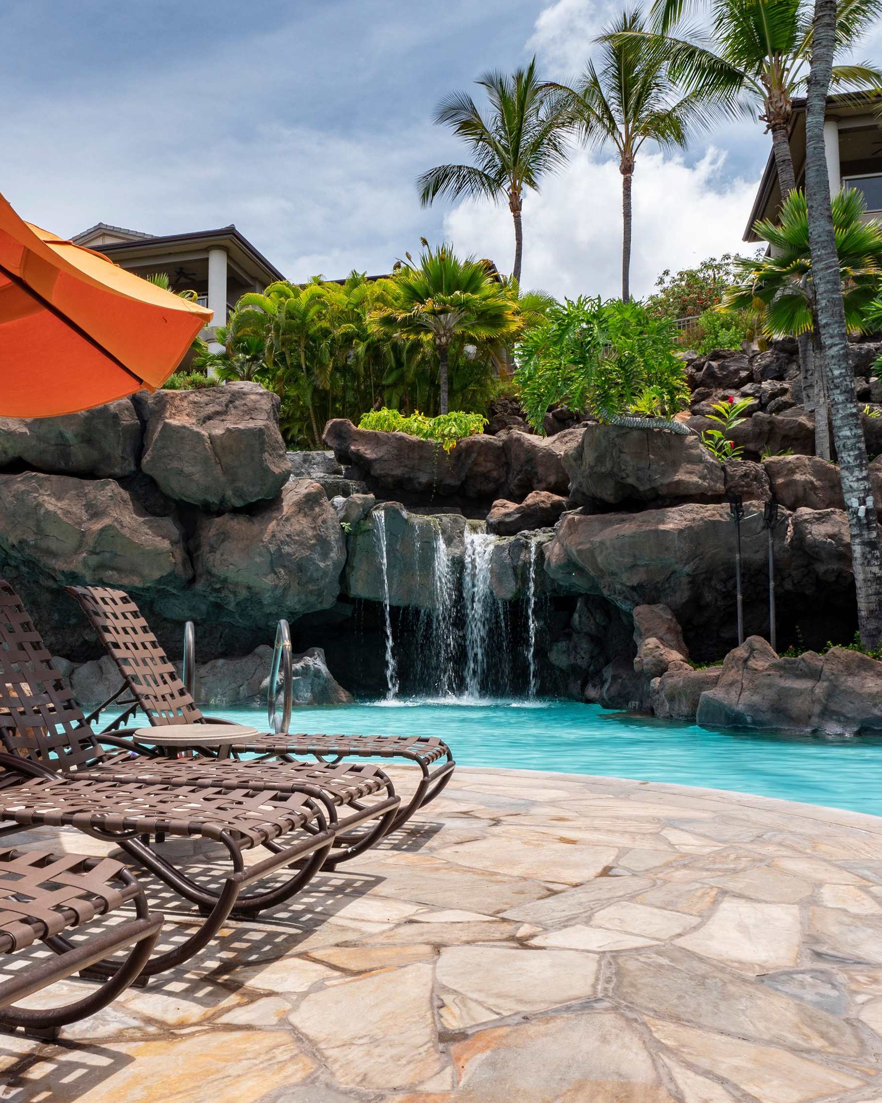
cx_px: 300
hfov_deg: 45.2
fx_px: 1044
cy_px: 558
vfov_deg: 55.7
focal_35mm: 32
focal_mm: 12
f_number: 8
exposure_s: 1/80
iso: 100
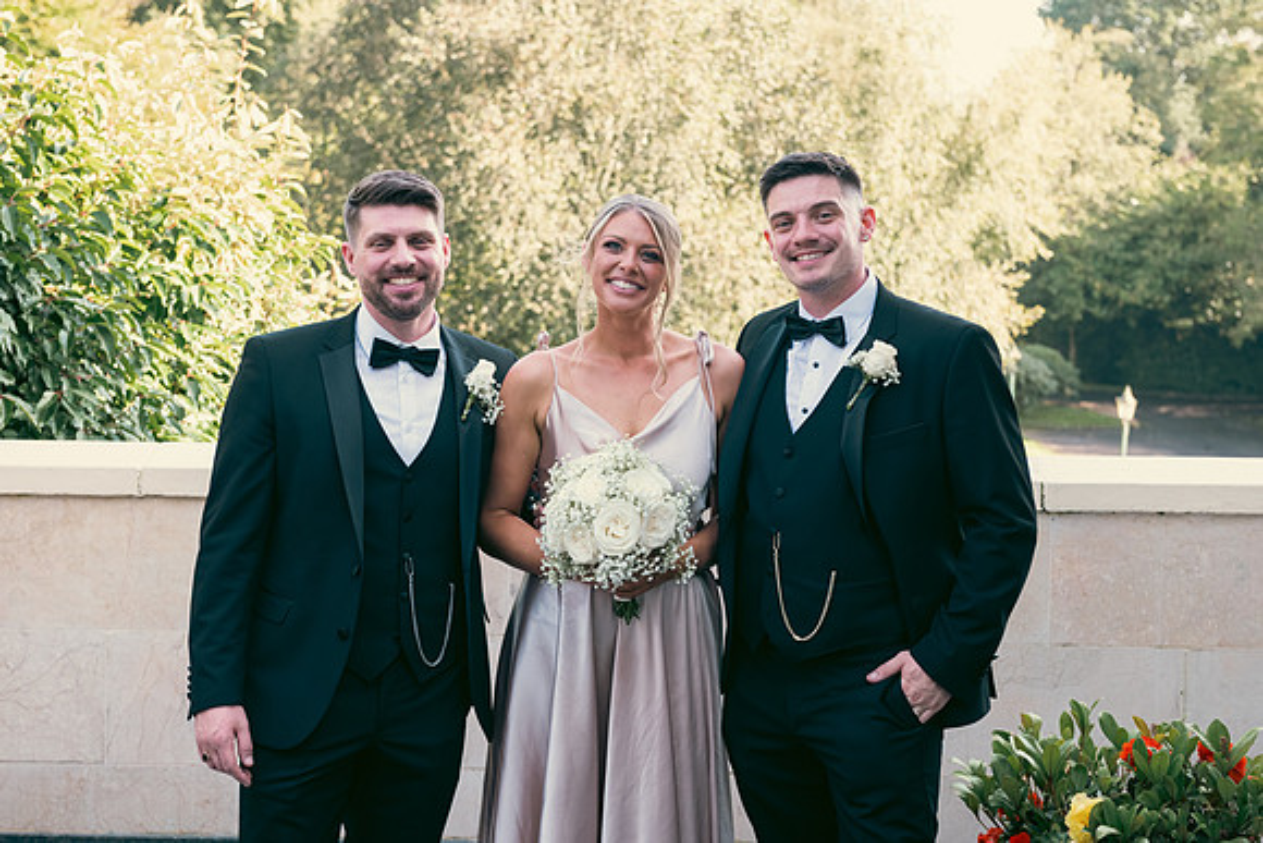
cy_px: 422
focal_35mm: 62
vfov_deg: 21.9
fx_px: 2176
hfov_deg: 32.4
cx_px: 632
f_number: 6.3
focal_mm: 62
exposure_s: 1/160
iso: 320
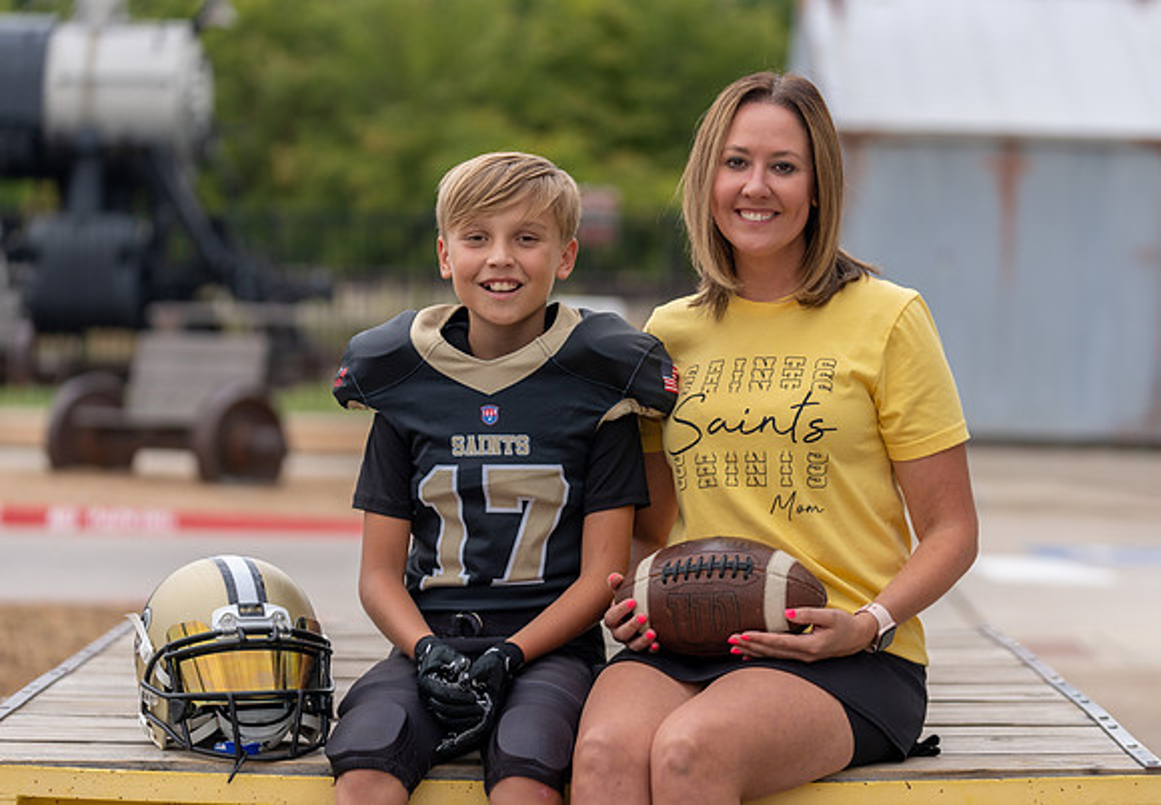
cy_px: 431
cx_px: 636
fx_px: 3766
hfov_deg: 17.5
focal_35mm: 115
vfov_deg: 12.2
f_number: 2.8
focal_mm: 99
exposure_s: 1/320
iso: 160
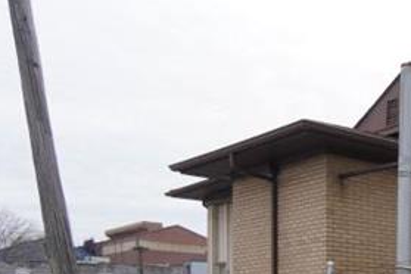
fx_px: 628
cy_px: 335
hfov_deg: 22.5
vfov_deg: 22.5
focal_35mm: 55
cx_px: 725
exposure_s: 1/125
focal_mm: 10
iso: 100
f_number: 5.6
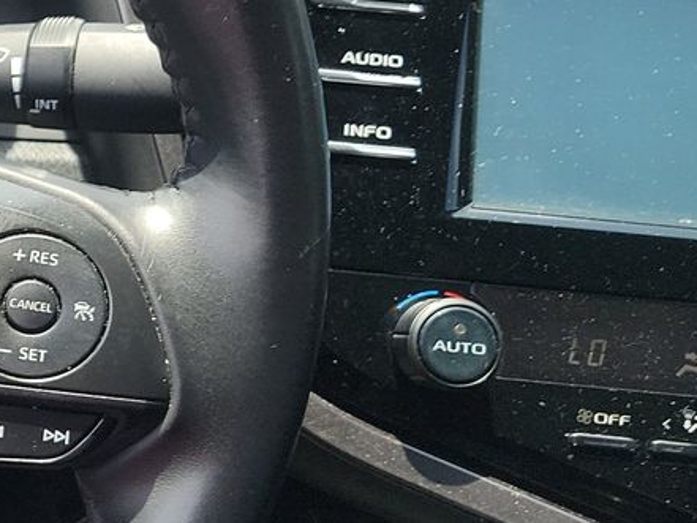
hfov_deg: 18.6
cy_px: 188
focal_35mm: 87
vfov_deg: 17.0
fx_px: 1752
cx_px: -476
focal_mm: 6.7
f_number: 1.8
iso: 50
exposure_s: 1/125
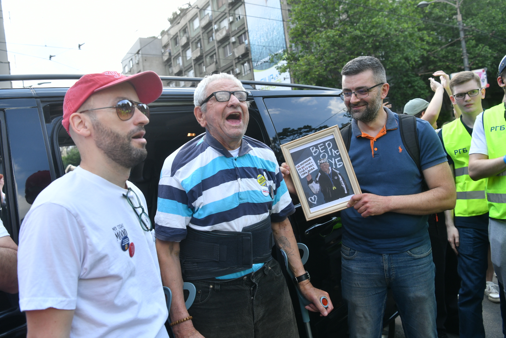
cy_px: 169
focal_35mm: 29
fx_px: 408
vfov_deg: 45.0
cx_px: 253
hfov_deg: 63.7
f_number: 5
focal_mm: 29
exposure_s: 1/1250
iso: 800
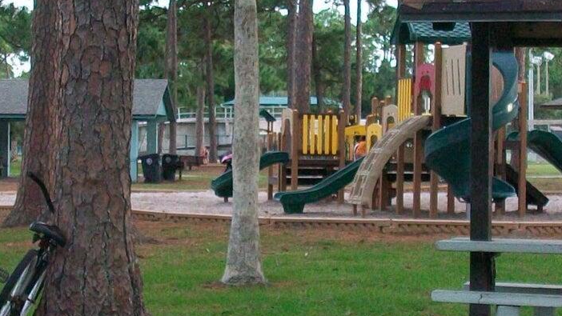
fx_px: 1580
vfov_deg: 11.4
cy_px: 82
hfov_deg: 20.2
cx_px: 250
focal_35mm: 106
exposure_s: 1/60
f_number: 2.8
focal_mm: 5.7
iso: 120
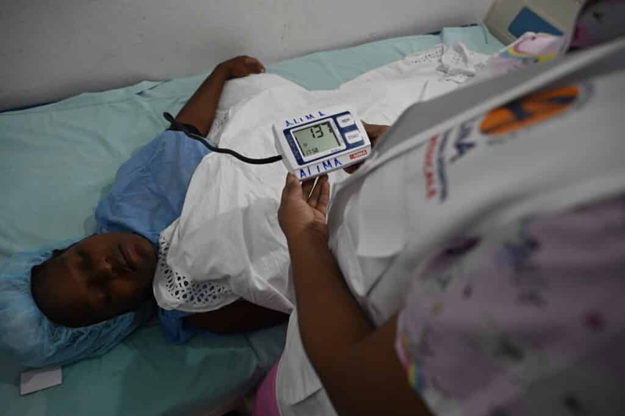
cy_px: 208
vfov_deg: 53.1
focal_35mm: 24
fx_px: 417
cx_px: 312
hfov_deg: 73.8
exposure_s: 1/80
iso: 3200
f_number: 4
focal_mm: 24
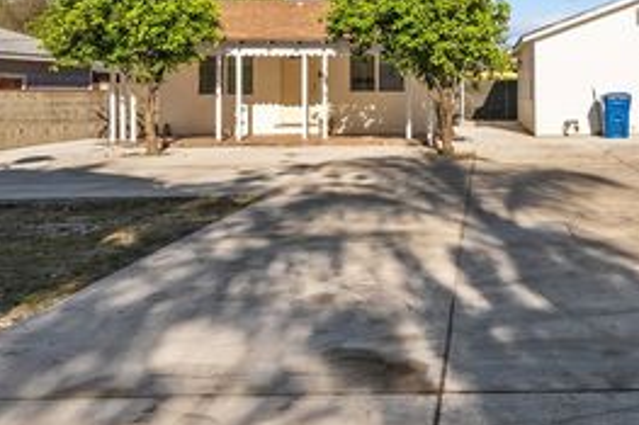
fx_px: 674
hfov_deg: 48.5
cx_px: 488
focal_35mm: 38
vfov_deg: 33.8
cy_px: 76
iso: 125
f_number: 9
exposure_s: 1/50
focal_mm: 20
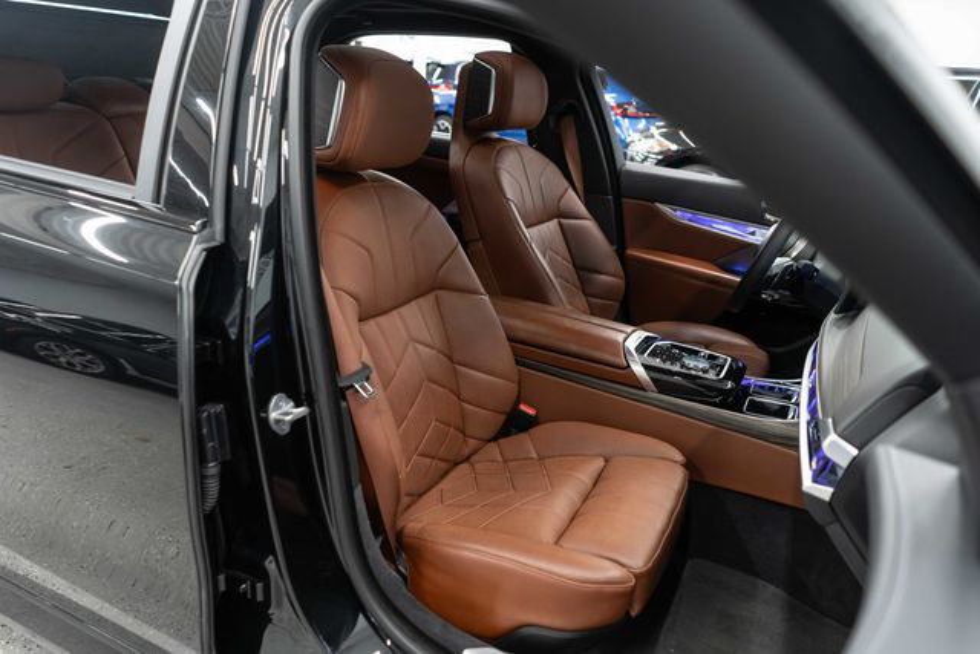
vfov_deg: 46.4
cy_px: 327
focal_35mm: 28
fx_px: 762
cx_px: 490
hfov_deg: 65.5
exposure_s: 1/40
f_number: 3.2
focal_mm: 28
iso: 800
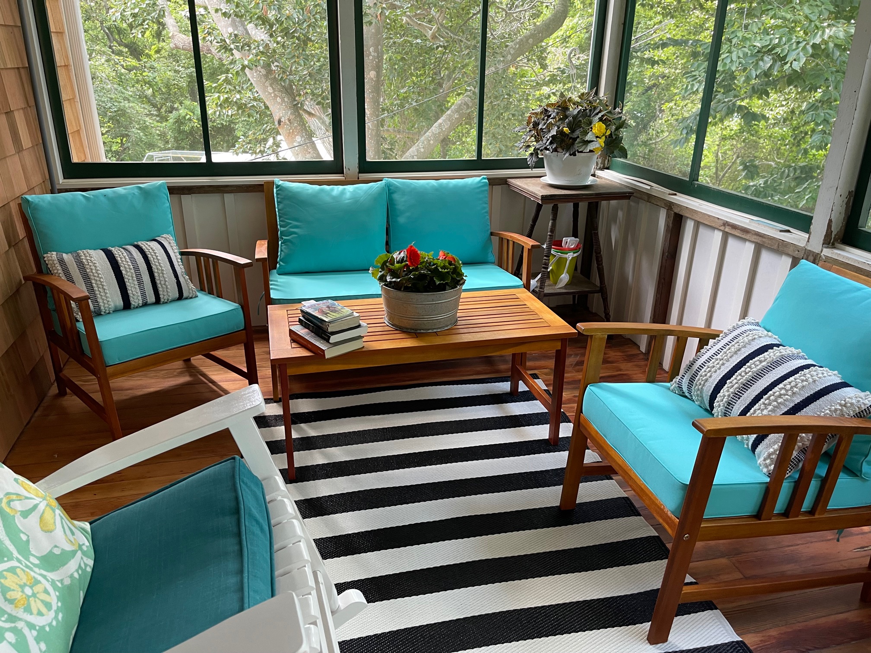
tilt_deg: -24.6
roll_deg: -1.1
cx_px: 436
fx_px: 654
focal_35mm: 26
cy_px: 326
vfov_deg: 53.1
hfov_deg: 67.3
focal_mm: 5.1
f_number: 1.6
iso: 125
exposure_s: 1/99
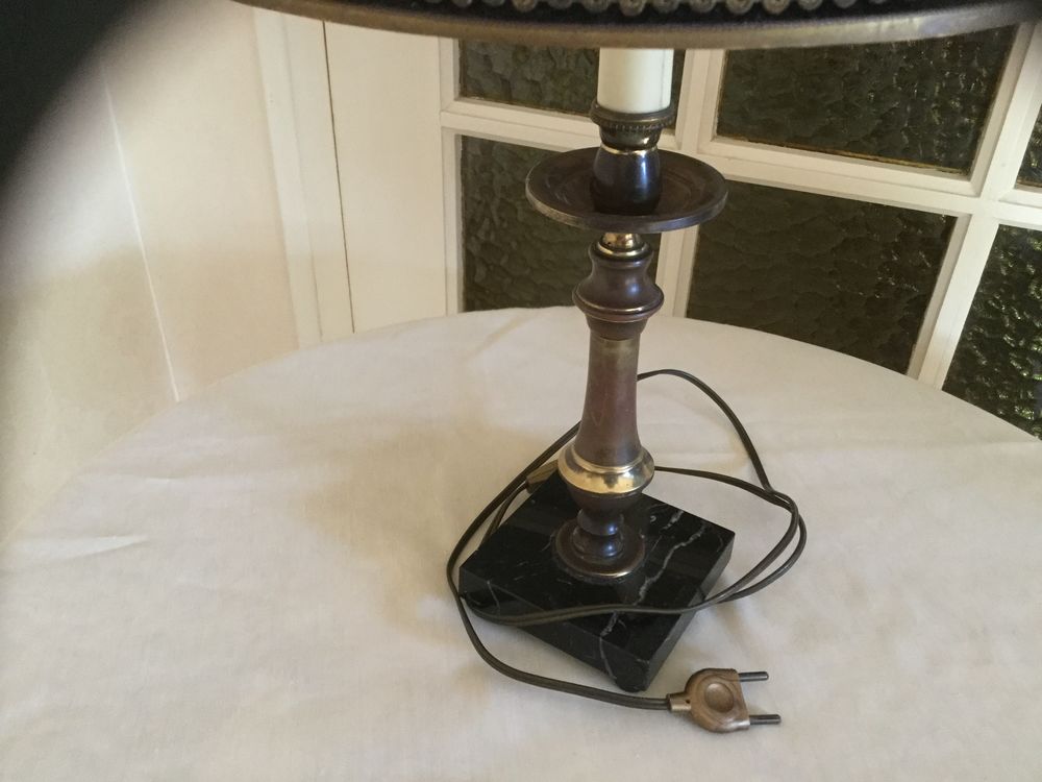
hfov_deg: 58.4
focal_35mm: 31
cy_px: 391
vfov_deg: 45.4
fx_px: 933
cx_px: 521
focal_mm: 3.3
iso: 200
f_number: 2.4
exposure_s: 1/20
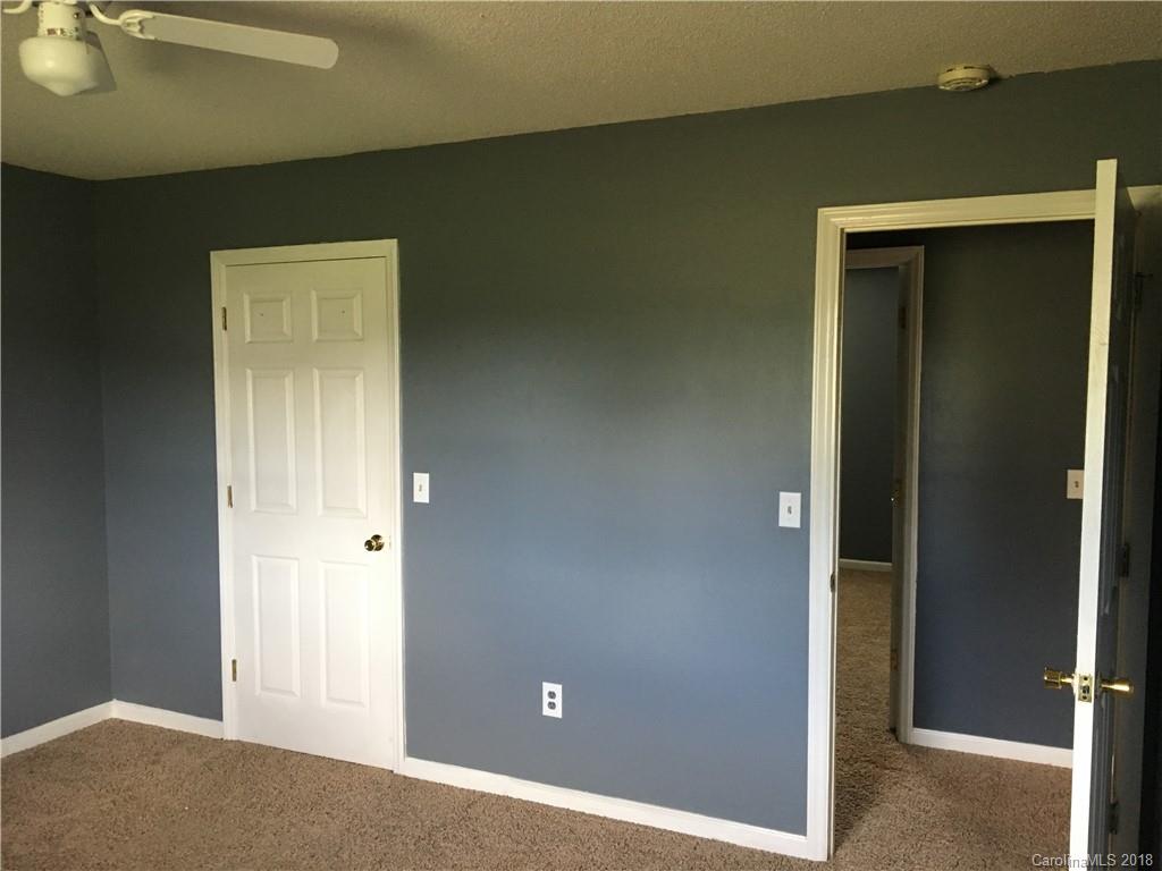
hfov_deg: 61.7
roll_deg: -0.3
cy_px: 436
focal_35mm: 29
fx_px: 973
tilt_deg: -3.9
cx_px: 581
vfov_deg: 48.2
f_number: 2.2
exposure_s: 1/33
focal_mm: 4.15
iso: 200
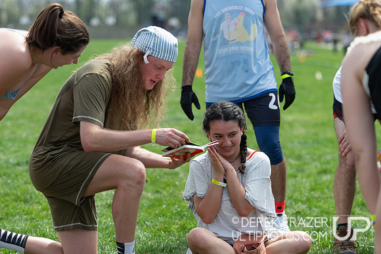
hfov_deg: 17.0
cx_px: 198
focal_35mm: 120
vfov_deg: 11.4
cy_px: 135
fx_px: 1275
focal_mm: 102
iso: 220
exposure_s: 1/5000
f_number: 2.8
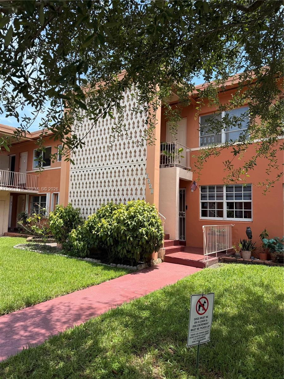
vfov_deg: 71.6
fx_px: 263
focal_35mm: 24
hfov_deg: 56.8
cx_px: 142
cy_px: 190
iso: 80
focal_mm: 6.76
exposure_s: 1/1812
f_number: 1.78
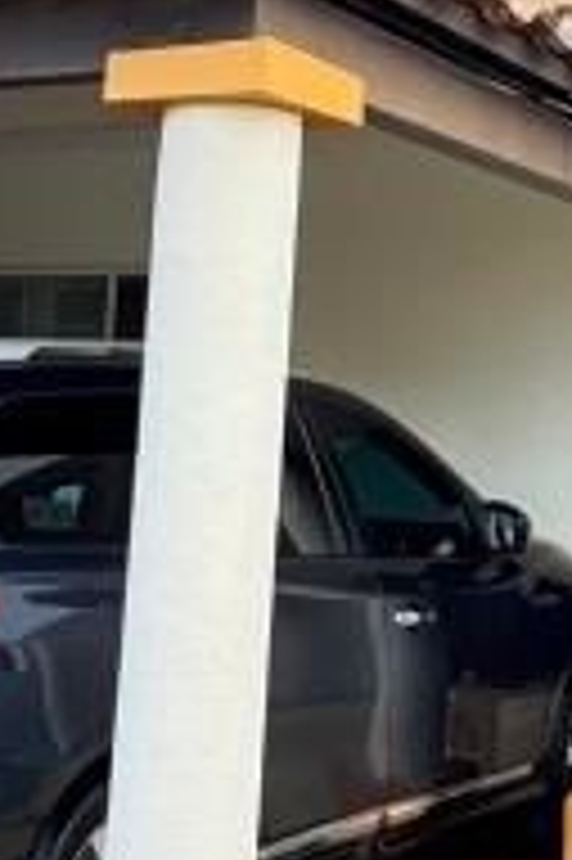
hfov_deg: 17.4
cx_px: 383
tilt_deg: +14.1
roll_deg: -2.2
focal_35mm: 78
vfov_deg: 25.1
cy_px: 59
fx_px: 1862
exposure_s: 1/99
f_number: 2.2
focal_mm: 2.22
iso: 80
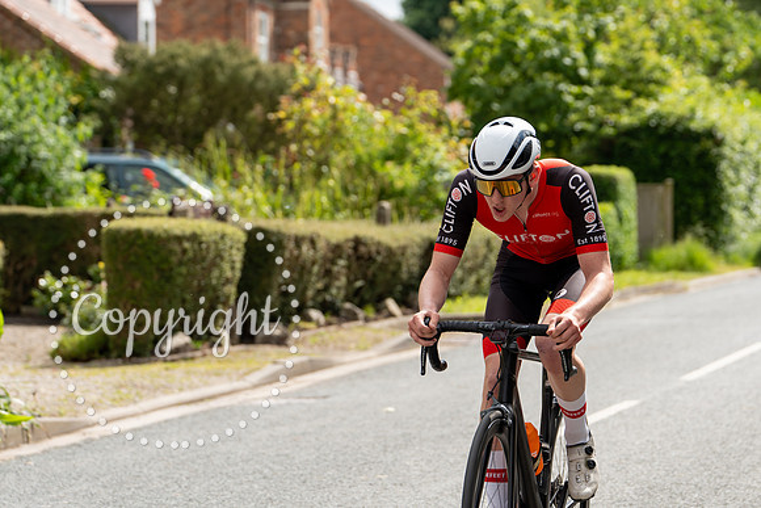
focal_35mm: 141
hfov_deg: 14.5
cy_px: 201
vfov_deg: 9.7
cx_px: 460
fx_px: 2990
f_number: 4
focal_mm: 117
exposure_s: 1/640
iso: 100
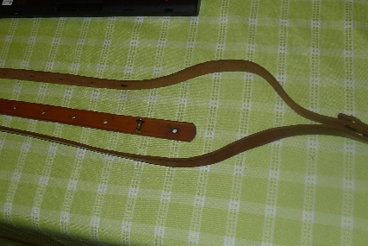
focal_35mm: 45
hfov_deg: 43.6
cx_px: 184
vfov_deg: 29.9
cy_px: 121
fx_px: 460
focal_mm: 5.1
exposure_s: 1/200
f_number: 2
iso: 80
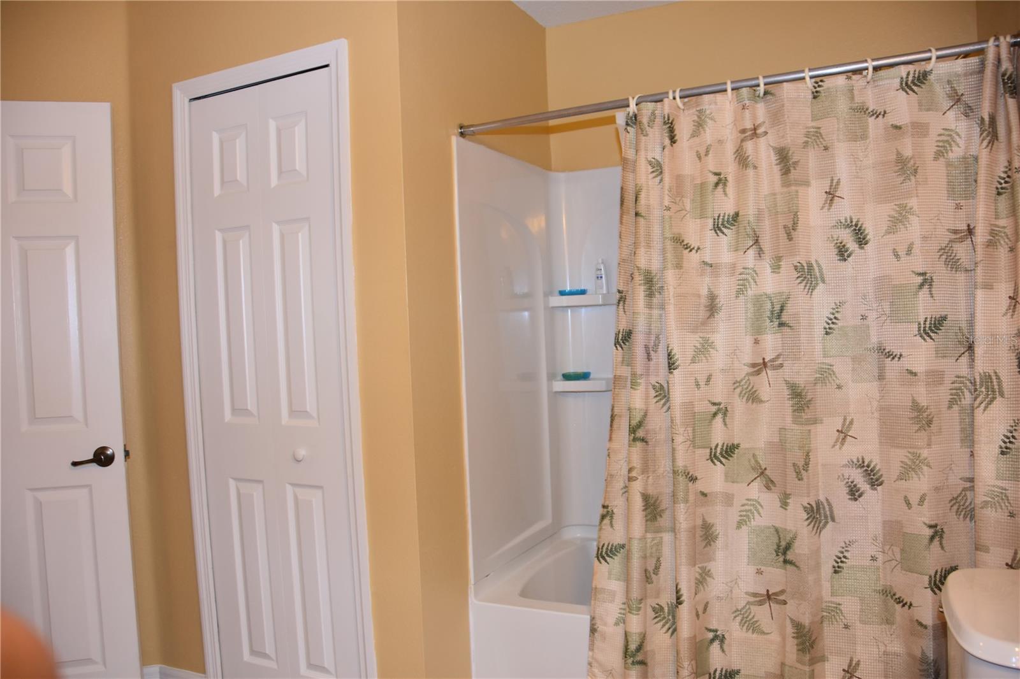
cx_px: 510
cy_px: 340
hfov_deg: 67.4
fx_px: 765
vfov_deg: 47.9
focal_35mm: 27
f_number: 4
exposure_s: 1/60
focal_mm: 18
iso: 500
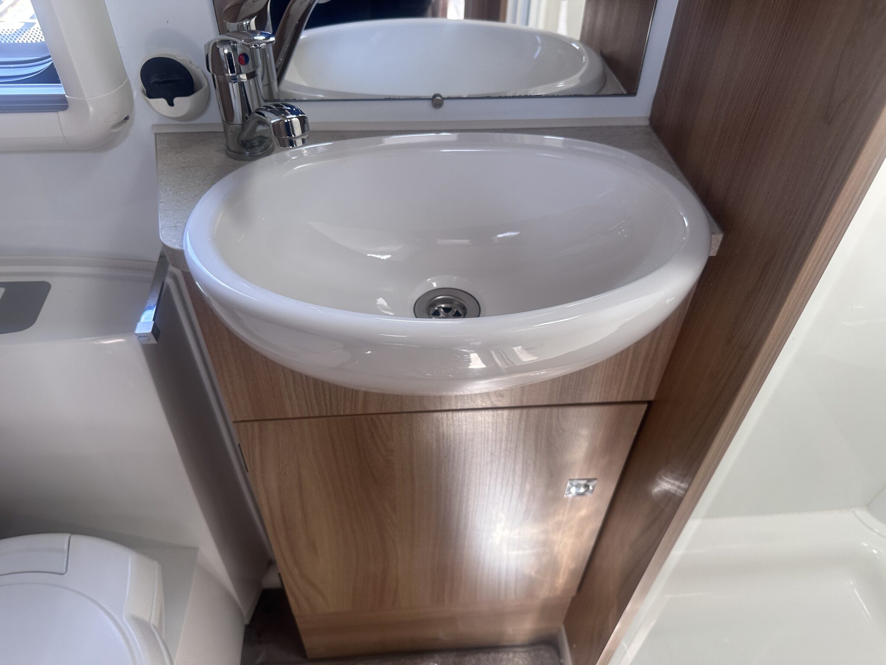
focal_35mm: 24
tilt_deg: -43.0
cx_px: 443
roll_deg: -0.5
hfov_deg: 71.6
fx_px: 614
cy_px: 332
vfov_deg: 56.8
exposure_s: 1/121
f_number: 1.78
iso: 100
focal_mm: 6.86
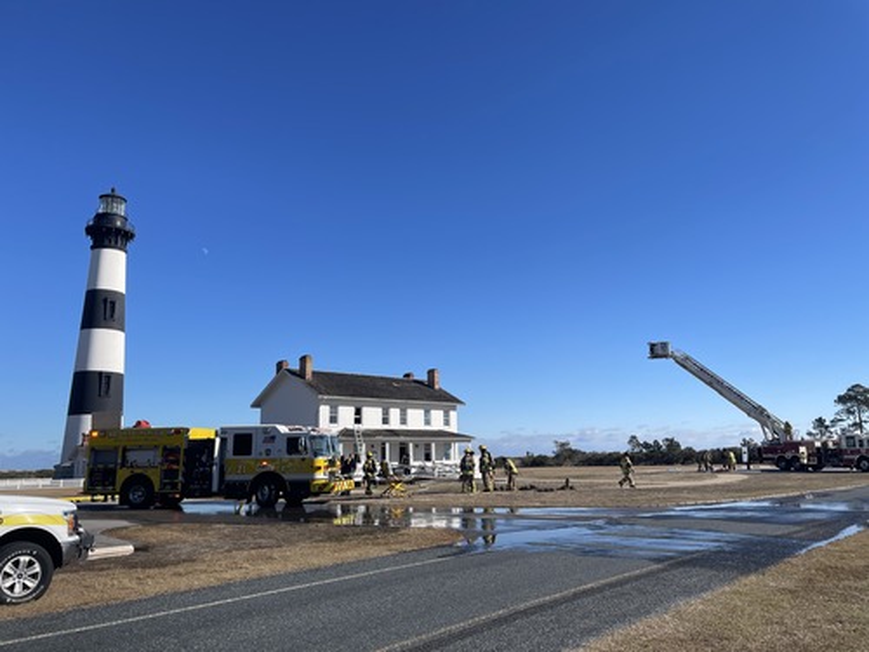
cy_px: 326
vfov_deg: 53.1
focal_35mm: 26
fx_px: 653
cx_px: 434
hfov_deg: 67.3
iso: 32
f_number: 1.6
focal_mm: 4.2
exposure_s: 1/4292
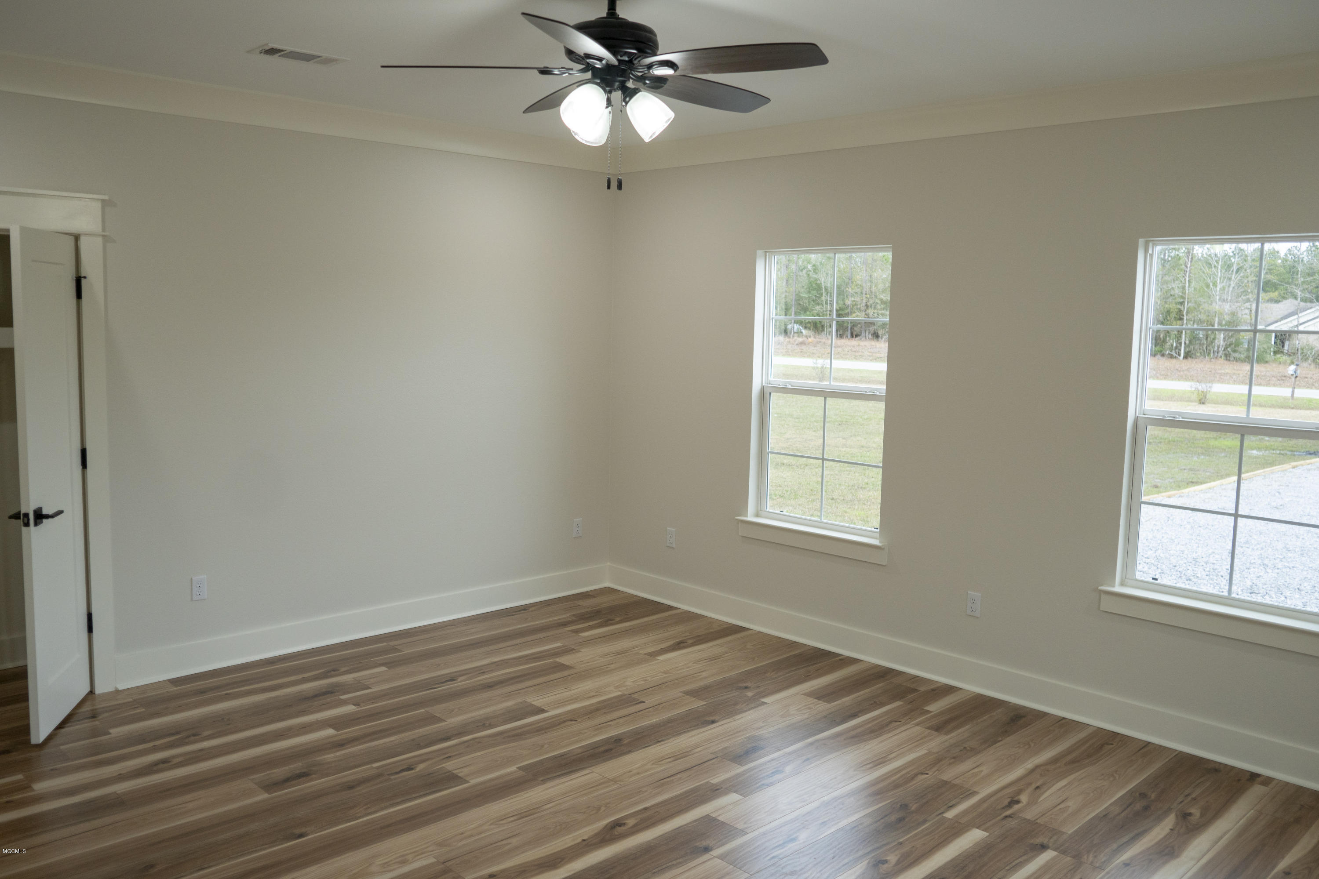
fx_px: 1044
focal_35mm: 28
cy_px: 440
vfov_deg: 45.7
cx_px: 660
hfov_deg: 64.6
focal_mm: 19
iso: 400
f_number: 2.8
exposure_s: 1/160
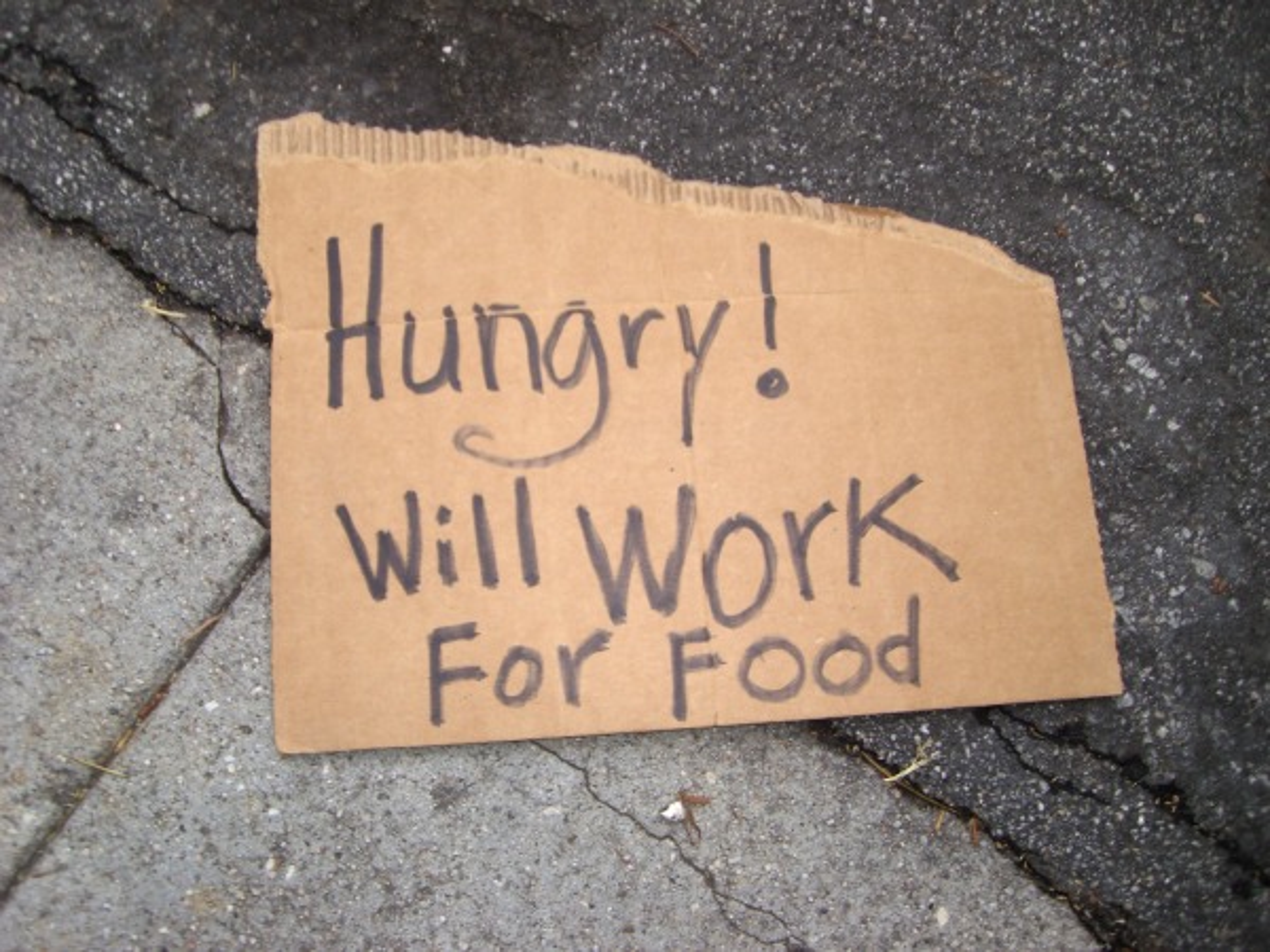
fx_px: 1394
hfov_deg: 49.0
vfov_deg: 37.7
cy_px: 476
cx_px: 635
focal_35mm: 38
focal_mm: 6.2
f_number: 2.7
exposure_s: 1/400
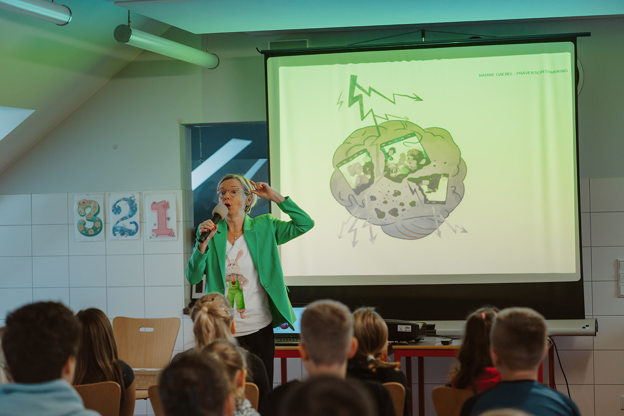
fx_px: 1473
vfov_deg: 16.1
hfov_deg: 23.9
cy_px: 208
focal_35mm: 85
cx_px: 312
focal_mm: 85
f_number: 2.8
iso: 500
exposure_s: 1/250
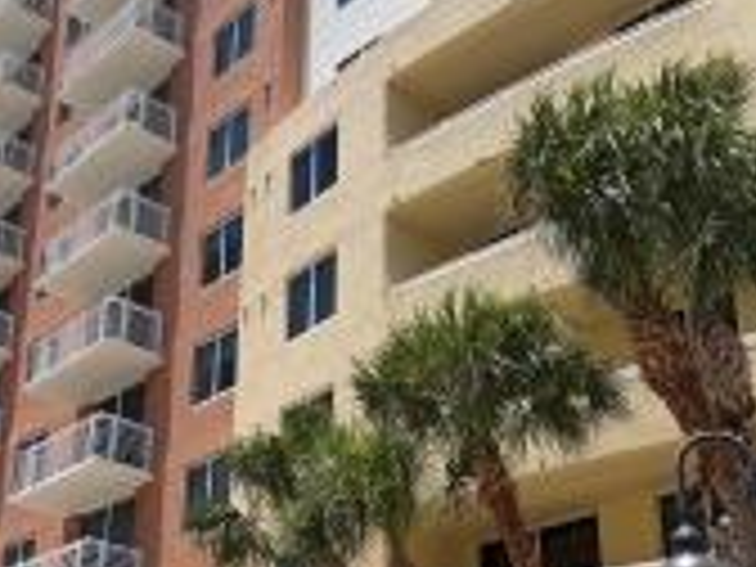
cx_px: 243
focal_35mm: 57
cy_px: 410
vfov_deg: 25.4
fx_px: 1245
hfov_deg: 33.4
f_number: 1.78
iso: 80
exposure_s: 1/4673
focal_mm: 6.76
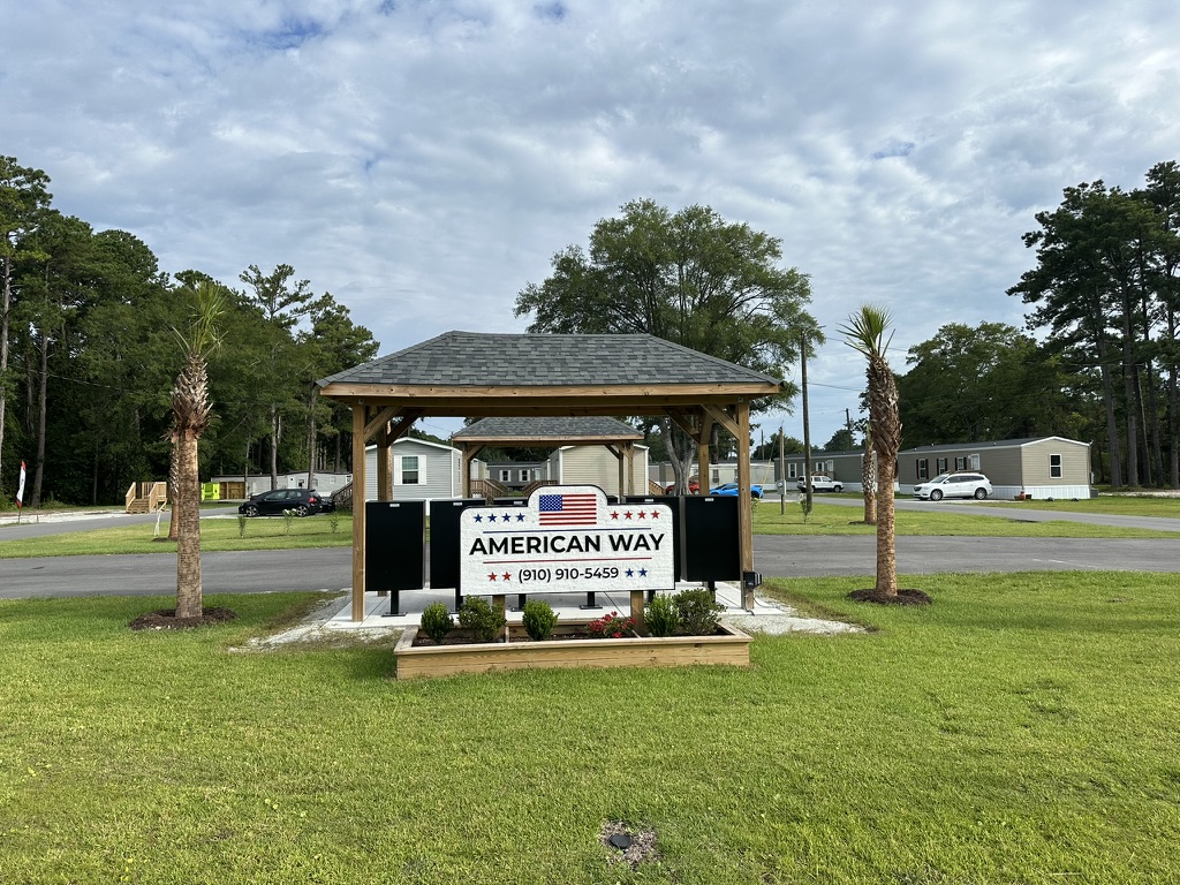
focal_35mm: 24
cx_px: 590
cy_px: 442
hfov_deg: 71.6
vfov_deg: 56.8
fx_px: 818
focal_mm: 6.86
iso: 80
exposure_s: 1/3597
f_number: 1.78
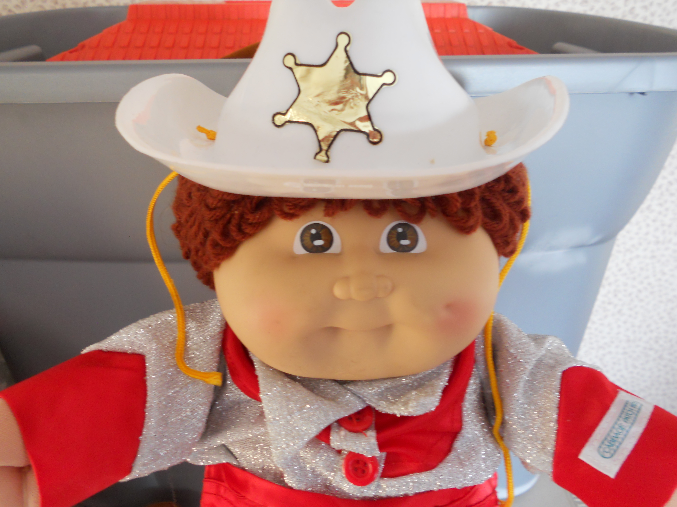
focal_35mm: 32
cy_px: 254
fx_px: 626
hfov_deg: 56.8
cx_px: 338
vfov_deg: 44.2
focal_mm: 5.8
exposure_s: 1/30
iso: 200
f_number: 3.5
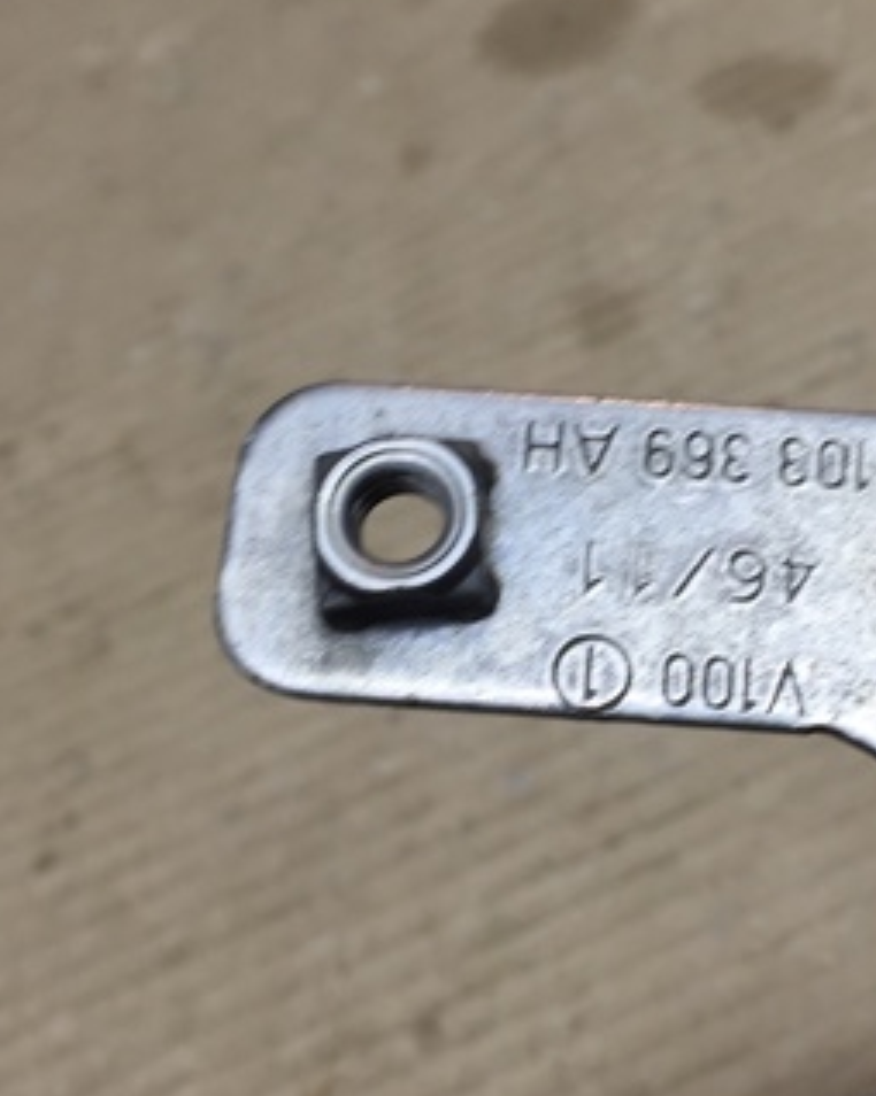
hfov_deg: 26.3
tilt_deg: -50.9
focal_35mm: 57
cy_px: 500
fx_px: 1849
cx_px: 659
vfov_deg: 33.0
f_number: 2.2
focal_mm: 4.15
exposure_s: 1/50
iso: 40
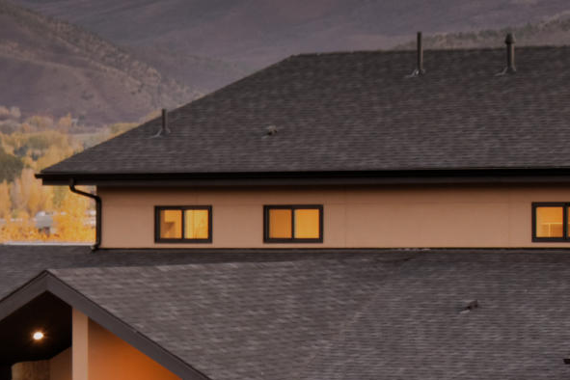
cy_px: 9
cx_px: 952
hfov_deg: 7.9
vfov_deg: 5.4
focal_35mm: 254
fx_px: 4021
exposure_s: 1/13
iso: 100
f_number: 8
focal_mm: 50
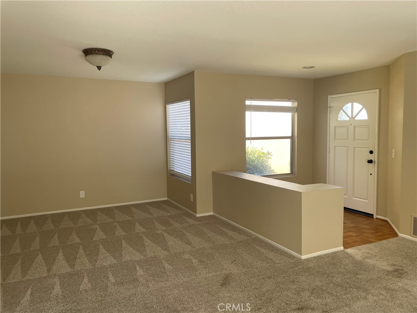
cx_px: 208
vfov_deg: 53.1
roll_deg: +0.4
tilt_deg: -3.8
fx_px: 313
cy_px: 156
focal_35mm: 26
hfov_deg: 67.3
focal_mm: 4.2
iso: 64
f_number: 1.6
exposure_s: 1/121
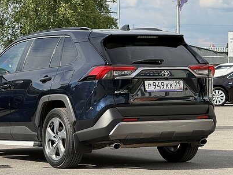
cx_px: 81
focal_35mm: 163
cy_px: 96
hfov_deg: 12.1
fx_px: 1097
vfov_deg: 9.1
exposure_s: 1/830
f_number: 2.8
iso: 64
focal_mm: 15.66
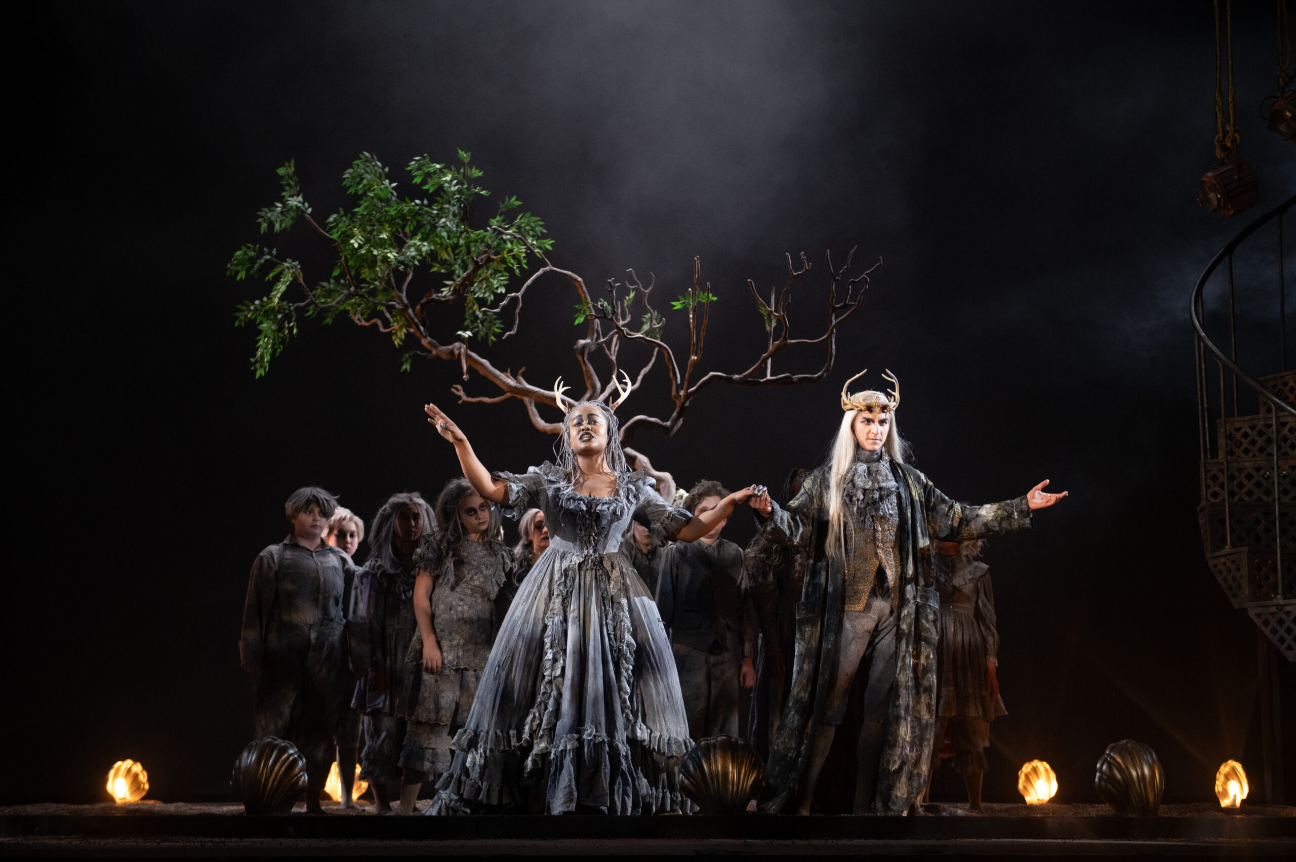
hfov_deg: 34.5
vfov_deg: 23.3
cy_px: 431
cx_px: 648
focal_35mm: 58
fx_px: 2086
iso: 3200
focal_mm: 58
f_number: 2.8
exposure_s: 1/125
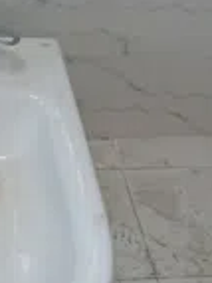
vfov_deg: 25.0
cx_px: -30
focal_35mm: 78
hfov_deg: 18.1
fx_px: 638
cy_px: 137
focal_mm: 4.22
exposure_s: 1/50
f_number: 1.8
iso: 107
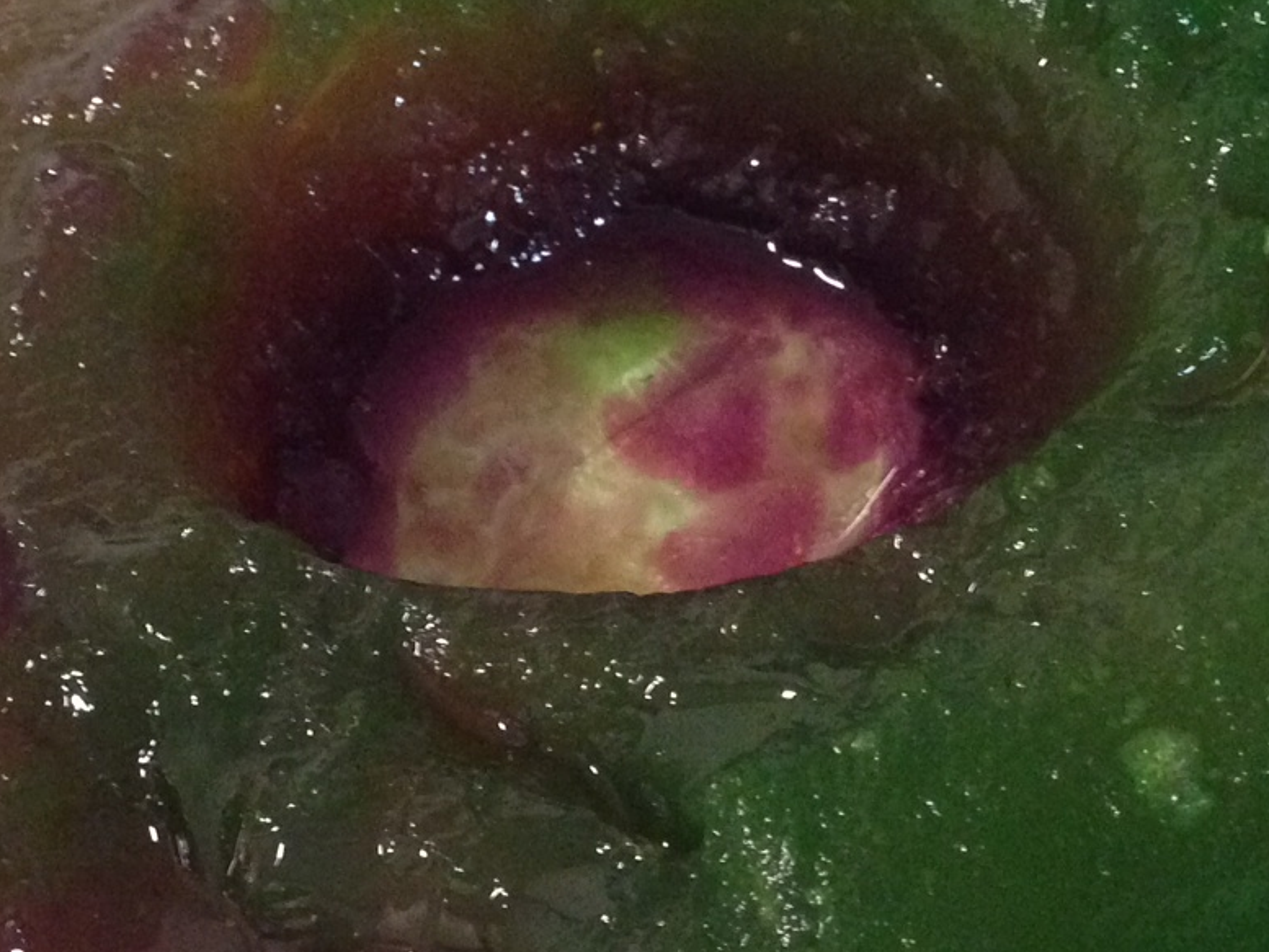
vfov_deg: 16.9
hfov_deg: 22.5
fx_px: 3190
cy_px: 702
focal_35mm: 87
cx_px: 701
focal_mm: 4.12
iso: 400
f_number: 2.4
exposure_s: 1/15
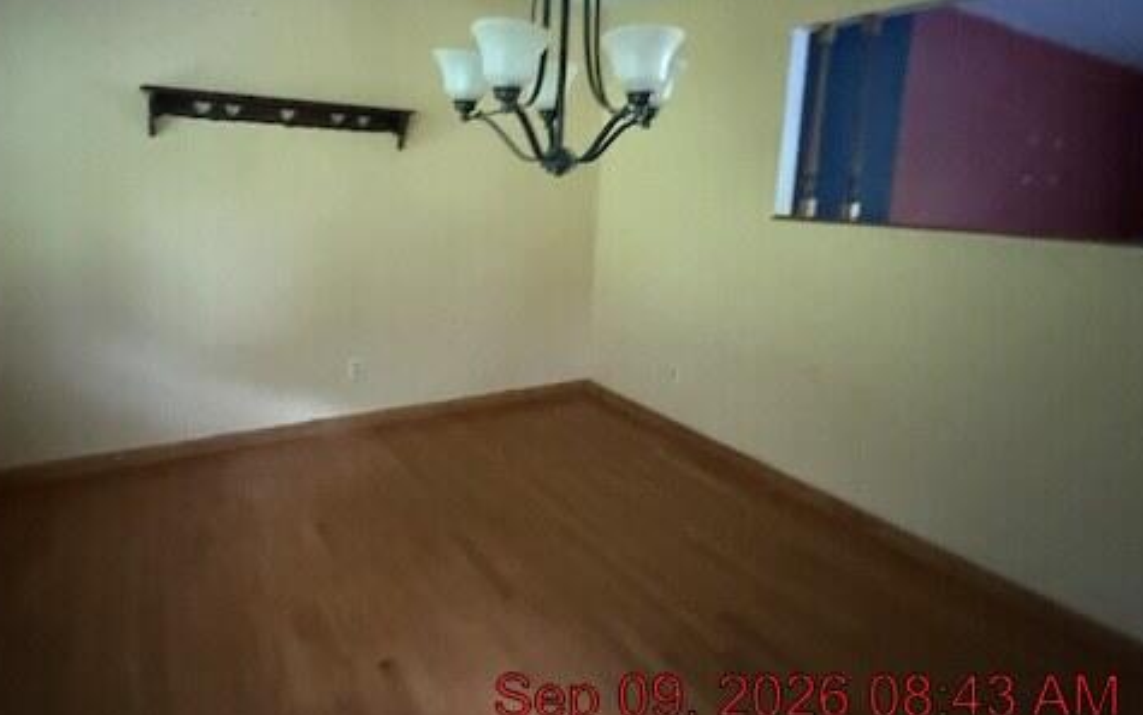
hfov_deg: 84.7
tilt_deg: -6.9
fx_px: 623
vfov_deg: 58.9
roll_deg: -3.5
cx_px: 505
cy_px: 267
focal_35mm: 20
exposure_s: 1/31
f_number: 2.2
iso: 1600
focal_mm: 2.22
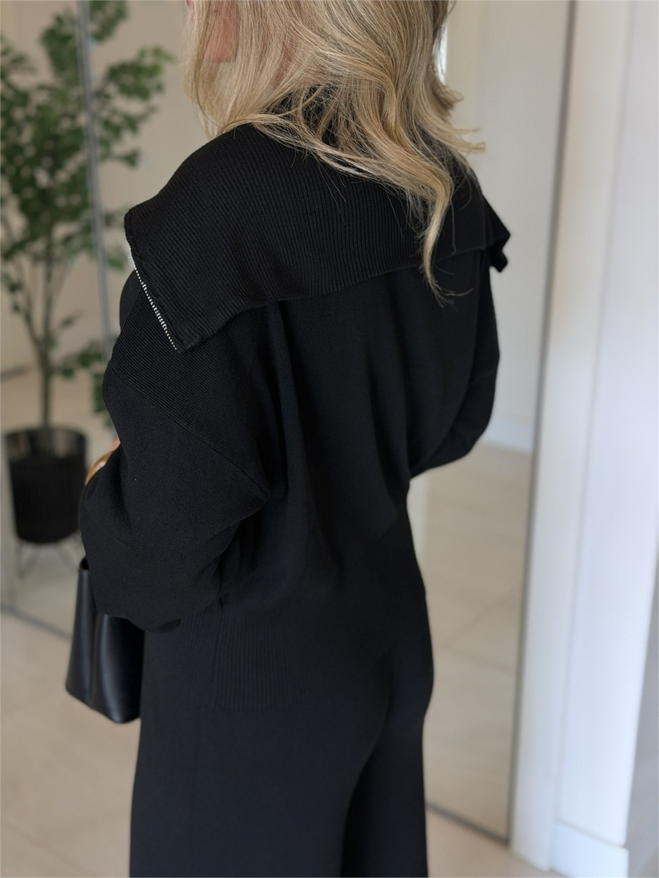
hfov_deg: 30.3
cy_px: 439
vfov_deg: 39.7
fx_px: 1218
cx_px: 330
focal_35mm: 48
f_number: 1.78
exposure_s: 1/86
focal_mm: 6.76
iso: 160
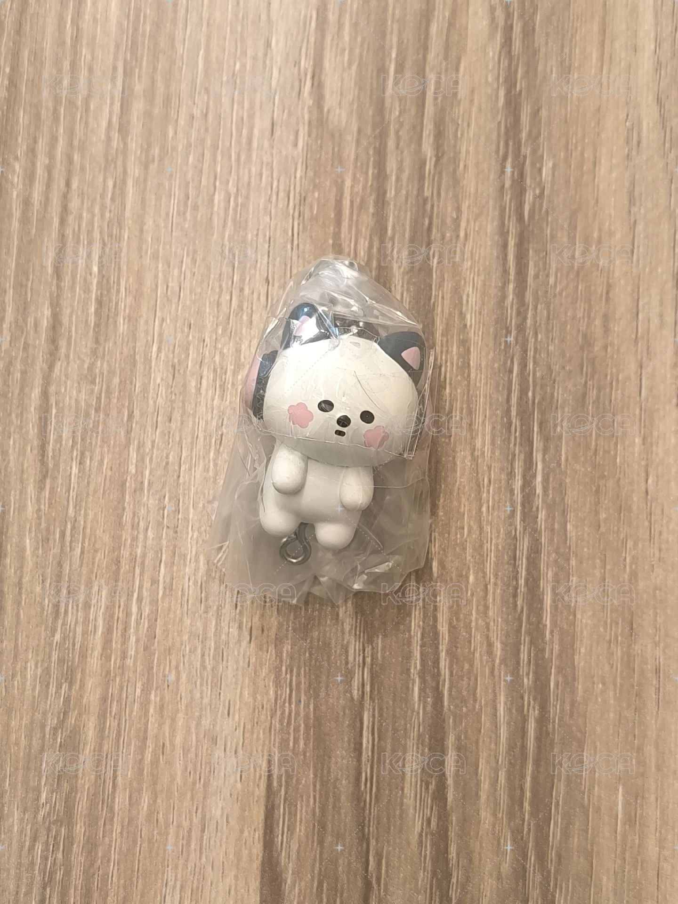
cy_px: 452
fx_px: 1201
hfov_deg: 31.5
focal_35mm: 46
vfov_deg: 41.2
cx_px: 339
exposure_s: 1/40
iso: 1250
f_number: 1.65
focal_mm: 6.14
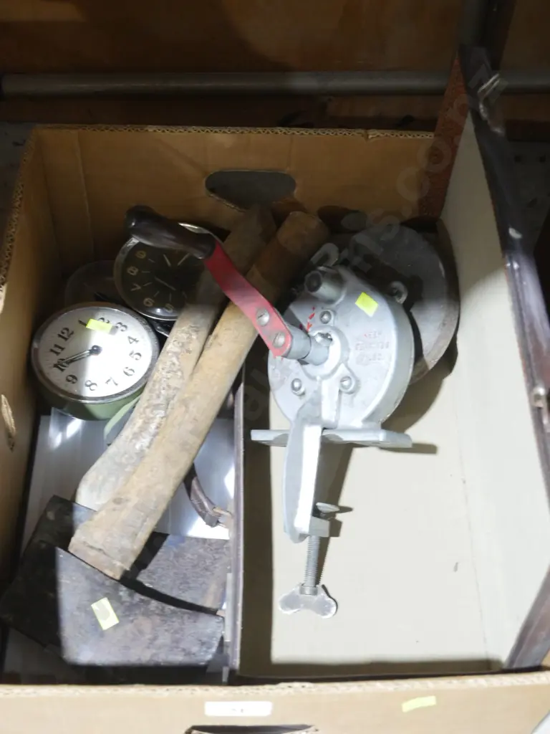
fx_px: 975
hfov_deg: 31.5
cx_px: 275
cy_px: 367
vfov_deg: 41.2
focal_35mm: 46
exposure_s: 1/60
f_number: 5.1
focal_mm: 23
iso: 3200
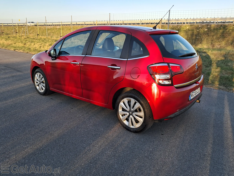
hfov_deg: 65.3
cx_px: 117
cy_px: 88
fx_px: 183
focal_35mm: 27
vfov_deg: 51.4
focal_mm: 4
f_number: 1.8
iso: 50
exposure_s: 1/153
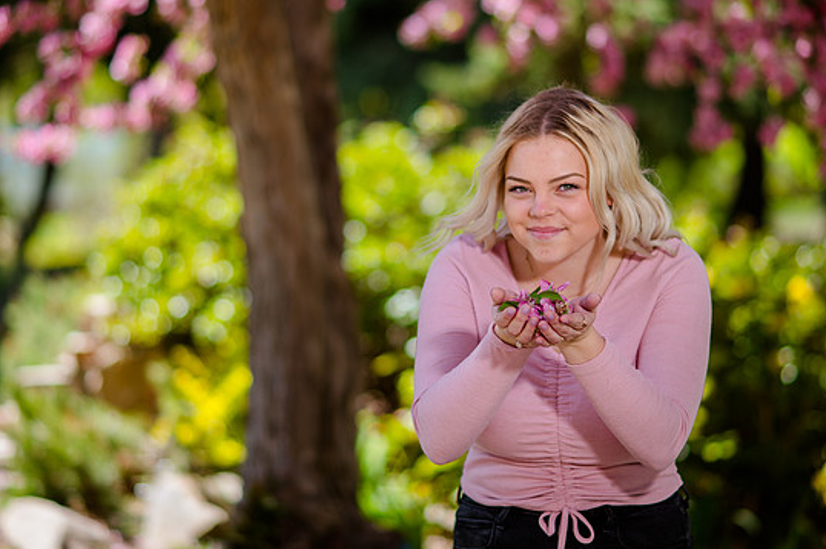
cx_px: 422
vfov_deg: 10.3
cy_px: 230
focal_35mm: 133
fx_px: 3050
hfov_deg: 15.4
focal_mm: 105
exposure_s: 1/800
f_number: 2
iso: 125
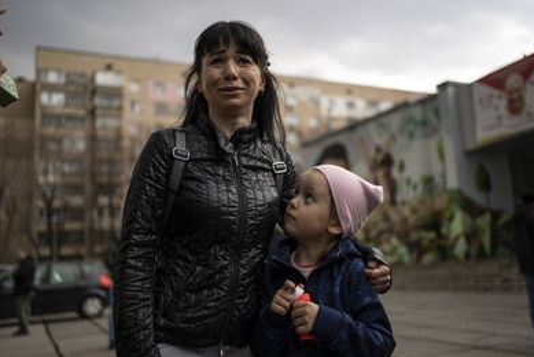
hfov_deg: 53.1
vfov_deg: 36.9
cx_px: 273
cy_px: 182
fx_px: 534
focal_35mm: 36
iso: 100
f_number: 1.8
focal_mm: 35
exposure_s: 1/640
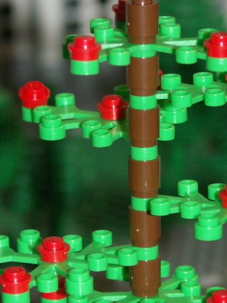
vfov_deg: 7.0
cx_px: 142
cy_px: 237
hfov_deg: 5.3
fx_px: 2468
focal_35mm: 282
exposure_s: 1/125
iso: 200
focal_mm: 31.88
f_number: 3.2
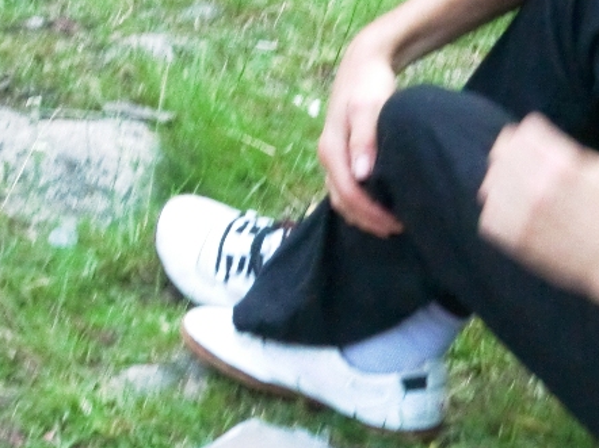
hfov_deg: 12.8
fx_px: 2646
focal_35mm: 153
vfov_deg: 9.7
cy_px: 131
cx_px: 541
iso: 800
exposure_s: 1/60
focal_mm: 11.5
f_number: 4.6
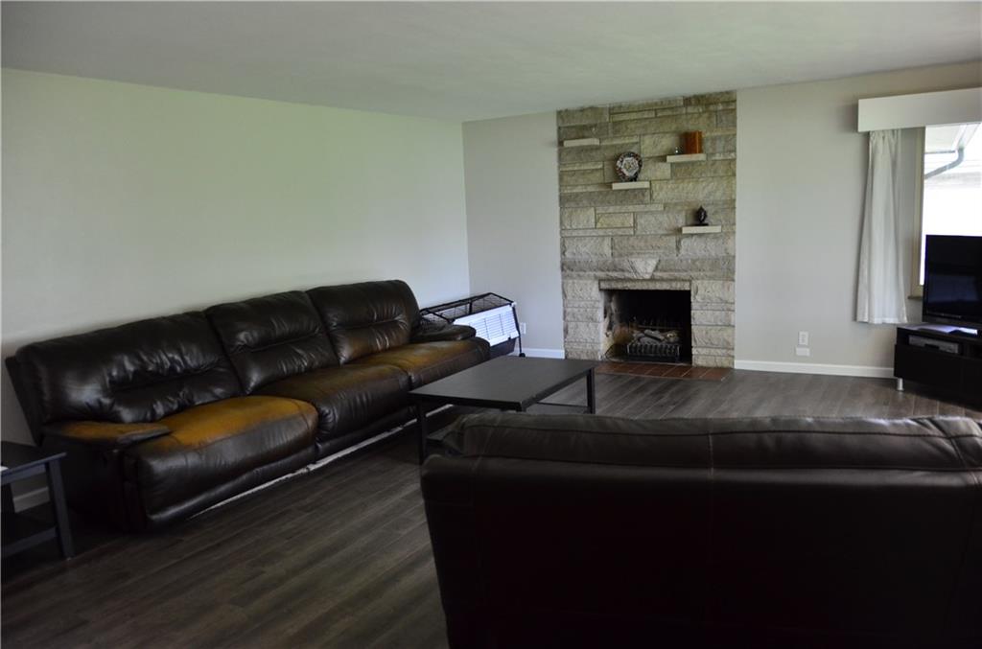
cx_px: 491
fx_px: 735
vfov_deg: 47.7
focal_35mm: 27
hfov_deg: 67.5
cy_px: 324
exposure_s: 1/25
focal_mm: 18
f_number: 3.5
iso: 800
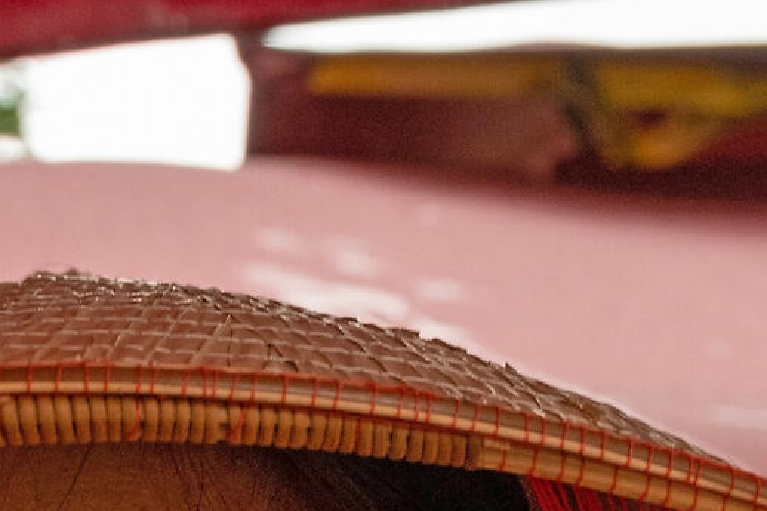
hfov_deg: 8.4
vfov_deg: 5.6
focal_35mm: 241
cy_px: 1083
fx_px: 5133
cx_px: -284
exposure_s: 1/60
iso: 1000
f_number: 9
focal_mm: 52
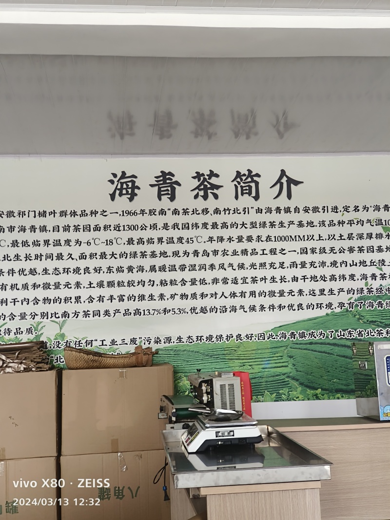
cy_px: 260
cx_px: 195
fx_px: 706
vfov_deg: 40.4
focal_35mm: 47
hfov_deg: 30.9
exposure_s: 1/50
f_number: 1.98
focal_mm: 6.7
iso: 132
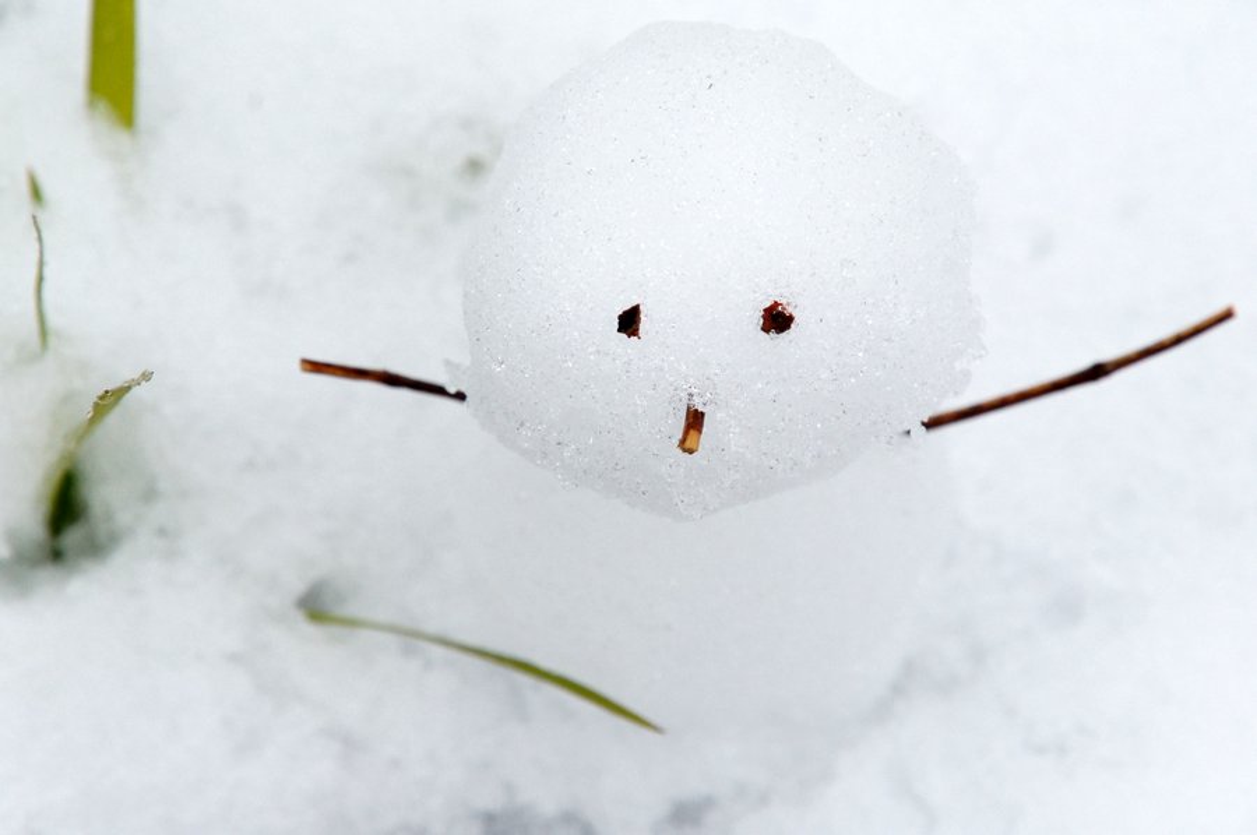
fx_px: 10463
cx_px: 628
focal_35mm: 300
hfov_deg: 6.9
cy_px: 418
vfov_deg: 4.6
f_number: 11
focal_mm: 200
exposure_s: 1/200
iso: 1600
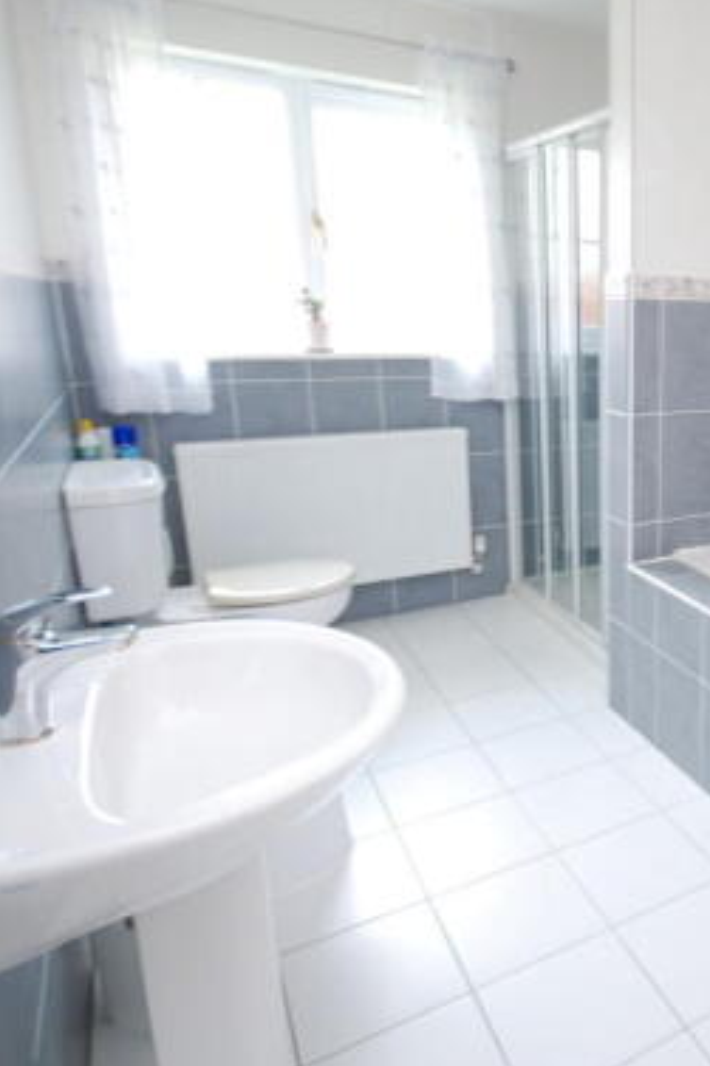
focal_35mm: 26
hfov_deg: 41.7
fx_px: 770
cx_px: 737
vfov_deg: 69.3
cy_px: 493
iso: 100
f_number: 4
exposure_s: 1/1.3
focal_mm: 10
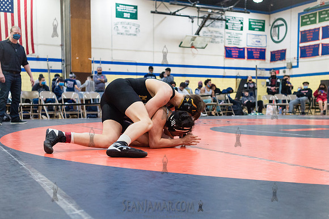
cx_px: 169
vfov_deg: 30.5
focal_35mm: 44
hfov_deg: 44.6
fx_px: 401
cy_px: 134
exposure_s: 1/400
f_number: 3.5
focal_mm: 35
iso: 4000
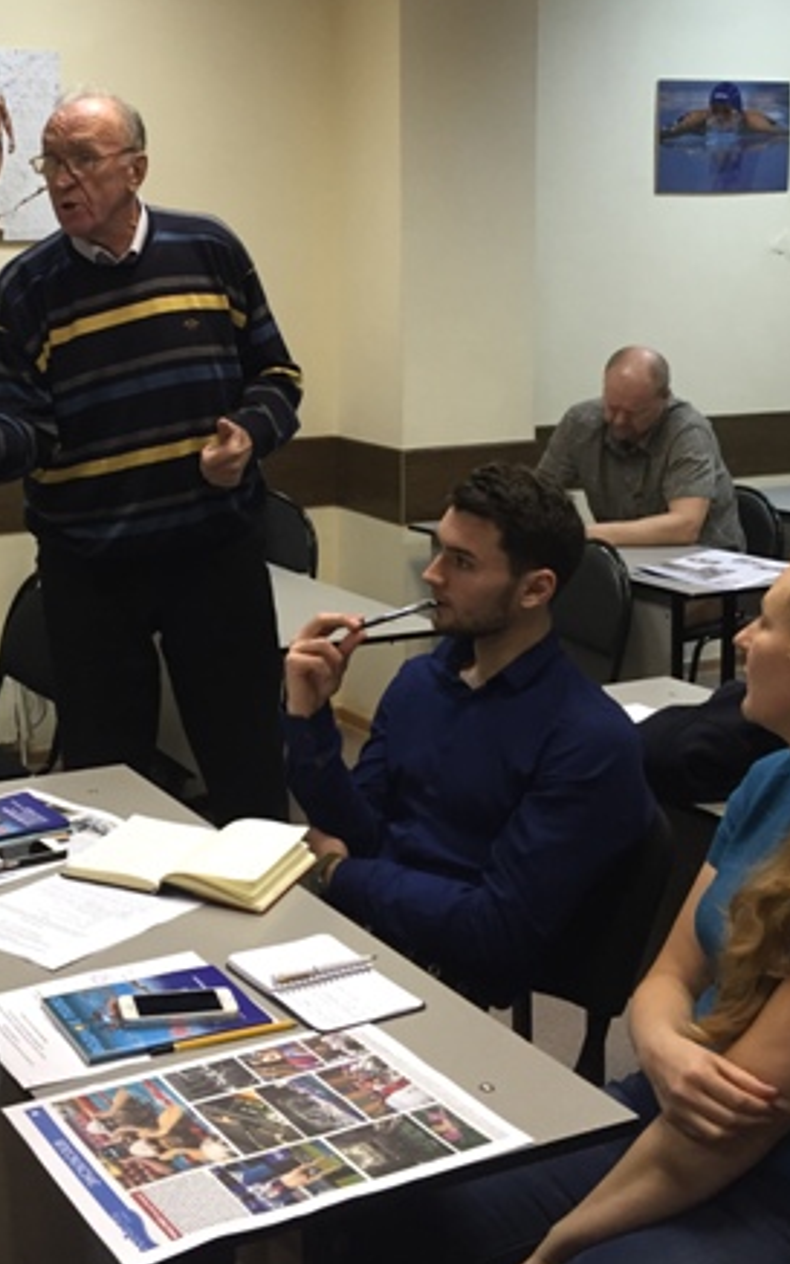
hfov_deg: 27.8
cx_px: 116
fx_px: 1551
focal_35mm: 45
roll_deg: +1.1
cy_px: 422
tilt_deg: -5.8
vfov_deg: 43.7
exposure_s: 1/33
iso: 125
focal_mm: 4.15
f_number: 2.2
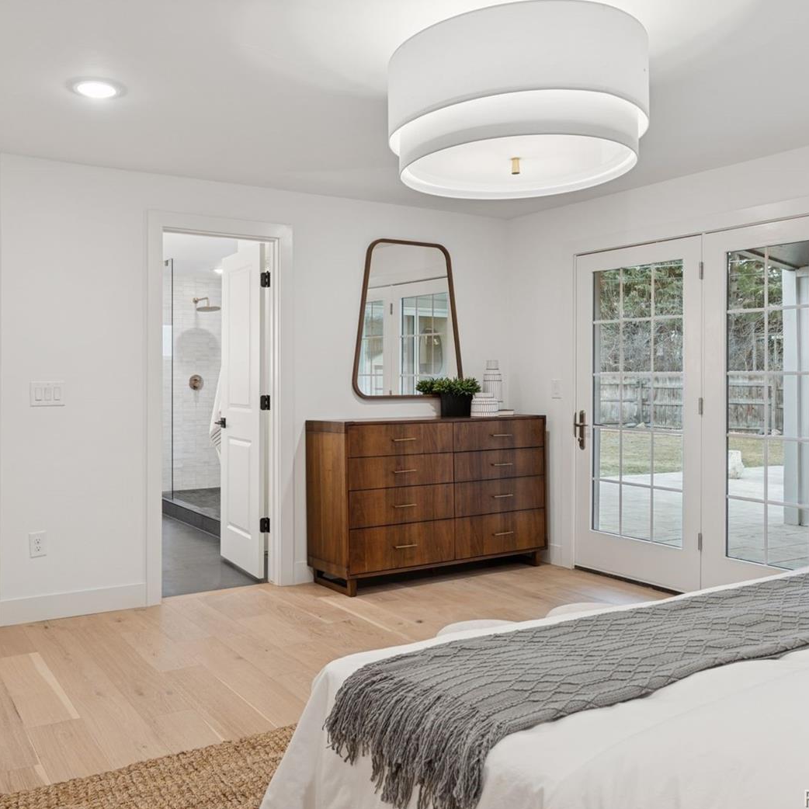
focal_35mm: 30
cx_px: 308
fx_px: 793
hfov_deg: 53.5
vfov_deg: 54.0
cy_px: 401
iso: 400
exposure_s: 1/20
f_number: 9
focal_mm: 23
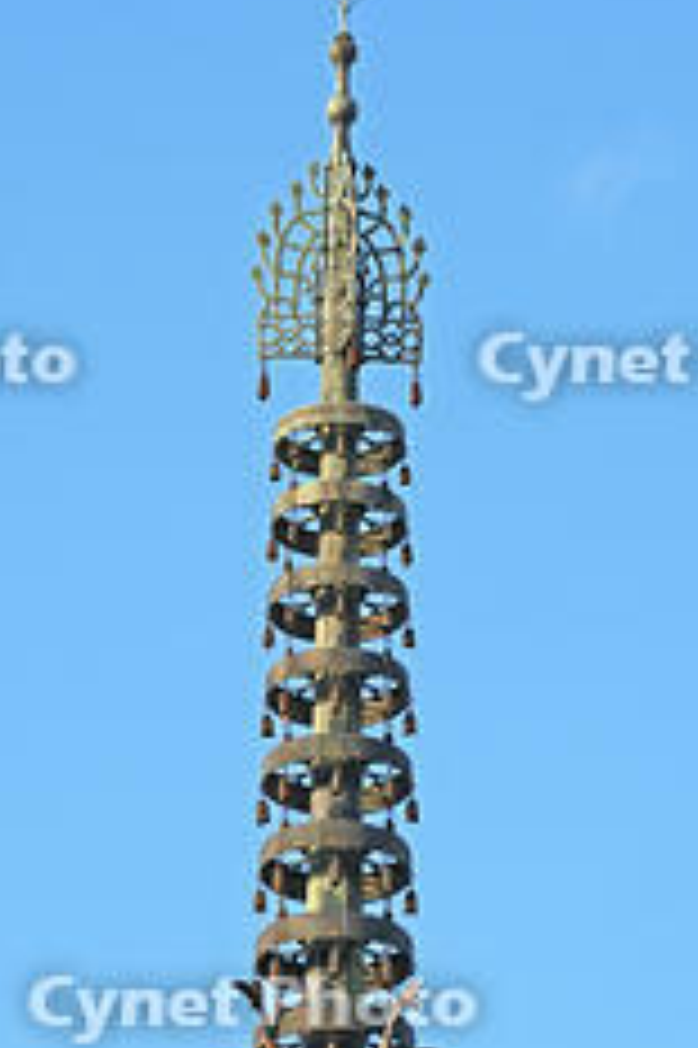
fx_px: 11038
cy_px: 990
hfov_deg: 3.6
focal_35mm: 379
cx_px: 279
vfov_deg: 5.4
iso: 320
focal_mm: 147
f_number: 9
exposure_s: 1/400
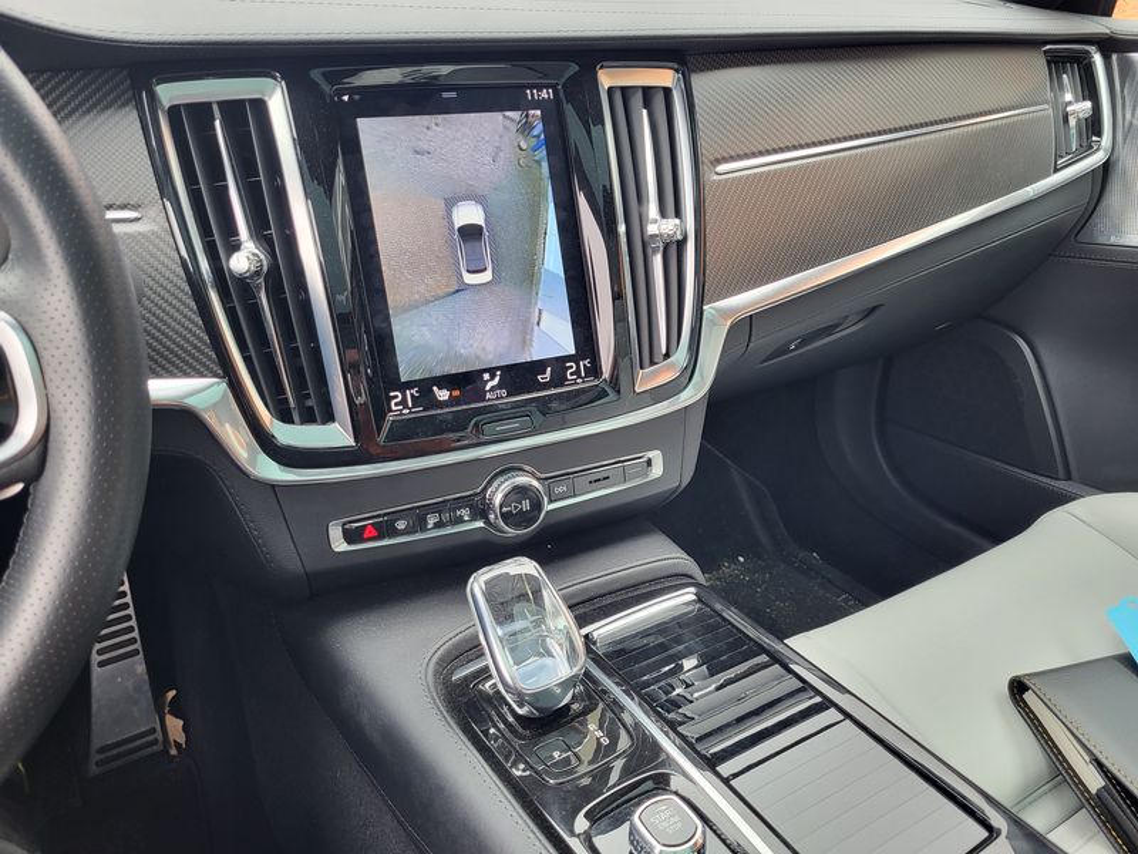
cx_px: 569
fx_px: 855
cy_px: 427
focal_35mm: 26
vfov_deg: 53.1
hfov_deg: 67.3
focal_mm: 5.4
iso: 80
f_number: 1.8
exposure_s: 1/100
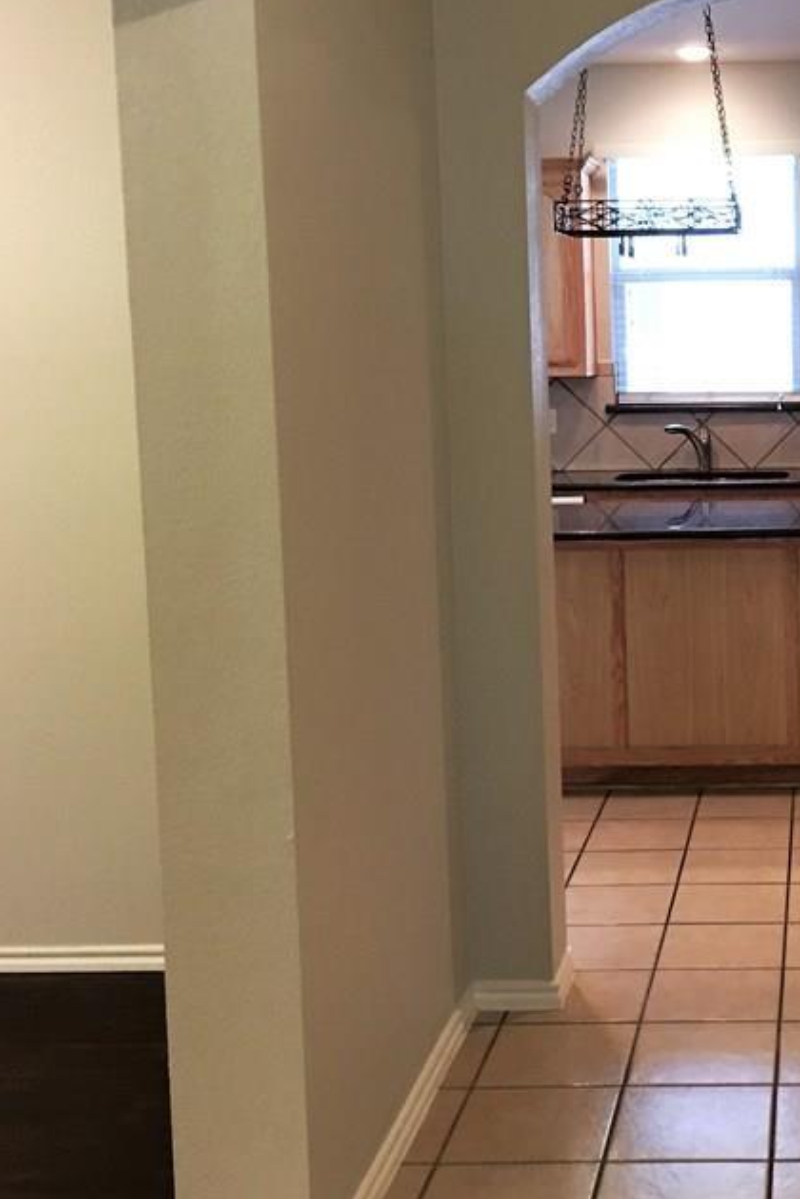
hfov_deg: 26.2
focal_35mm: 49
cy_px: 501
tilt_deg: -3.5
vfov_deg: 40.2
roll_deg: +1.0
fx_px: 1633
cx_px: 787
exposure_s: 1/15
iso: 80
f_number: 2.2
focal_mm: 4.15
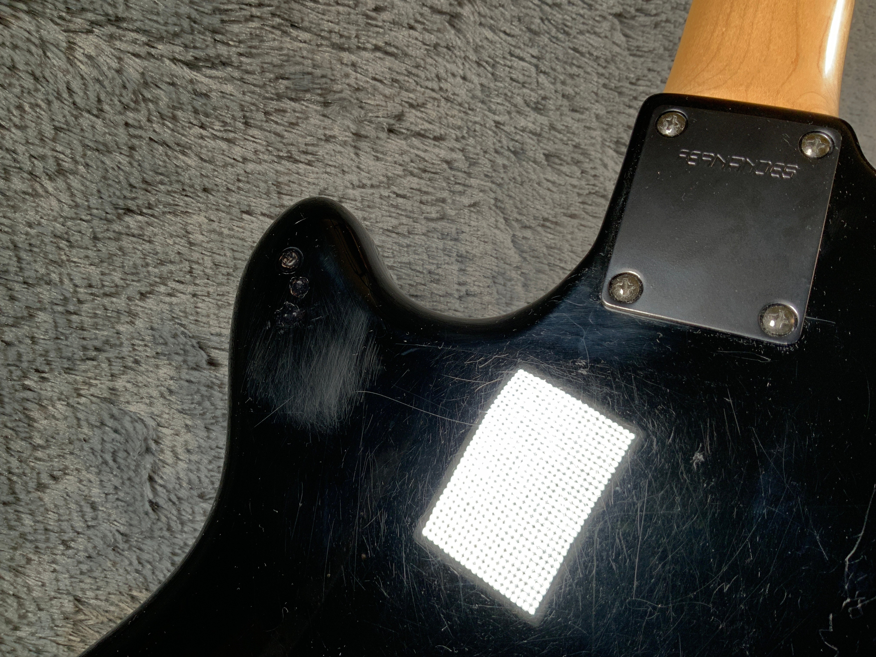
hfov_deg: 61.7
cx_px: 438
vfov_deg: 48.2
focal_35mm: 29
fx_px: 734
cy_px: 328
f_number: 1.8
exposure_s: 1/104
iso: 50
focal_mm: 3
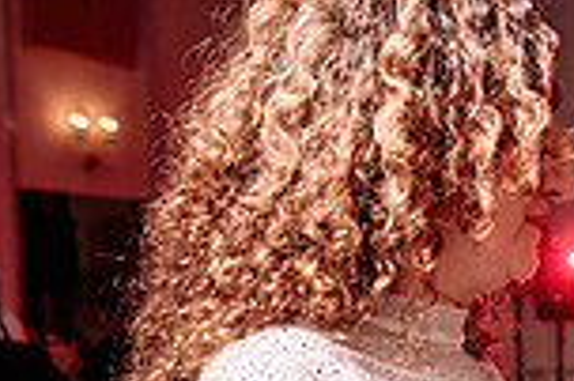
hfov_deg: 15.6
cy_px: 528
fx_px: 2023
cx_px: 691
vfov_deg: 10.5
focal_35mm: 127
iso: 640
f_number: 3.5
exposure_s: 1/100
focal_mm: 30
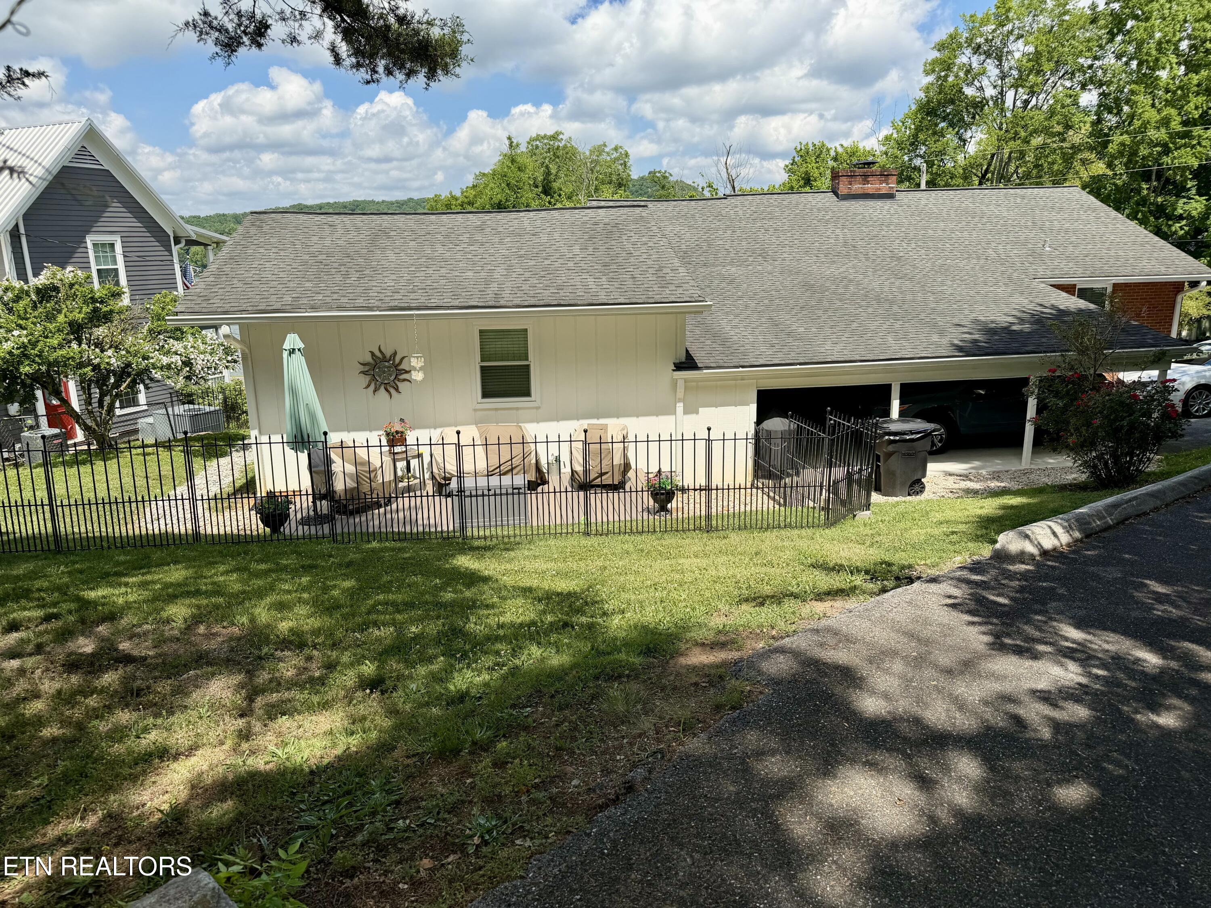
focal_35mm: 24
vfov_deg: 56.8
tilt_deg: -14.1
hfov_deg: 71.6
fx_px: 840
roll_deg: +2.0
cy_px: 454
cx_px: 606
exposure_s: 1/3759
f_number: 1.78
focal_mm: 6.76
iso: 80
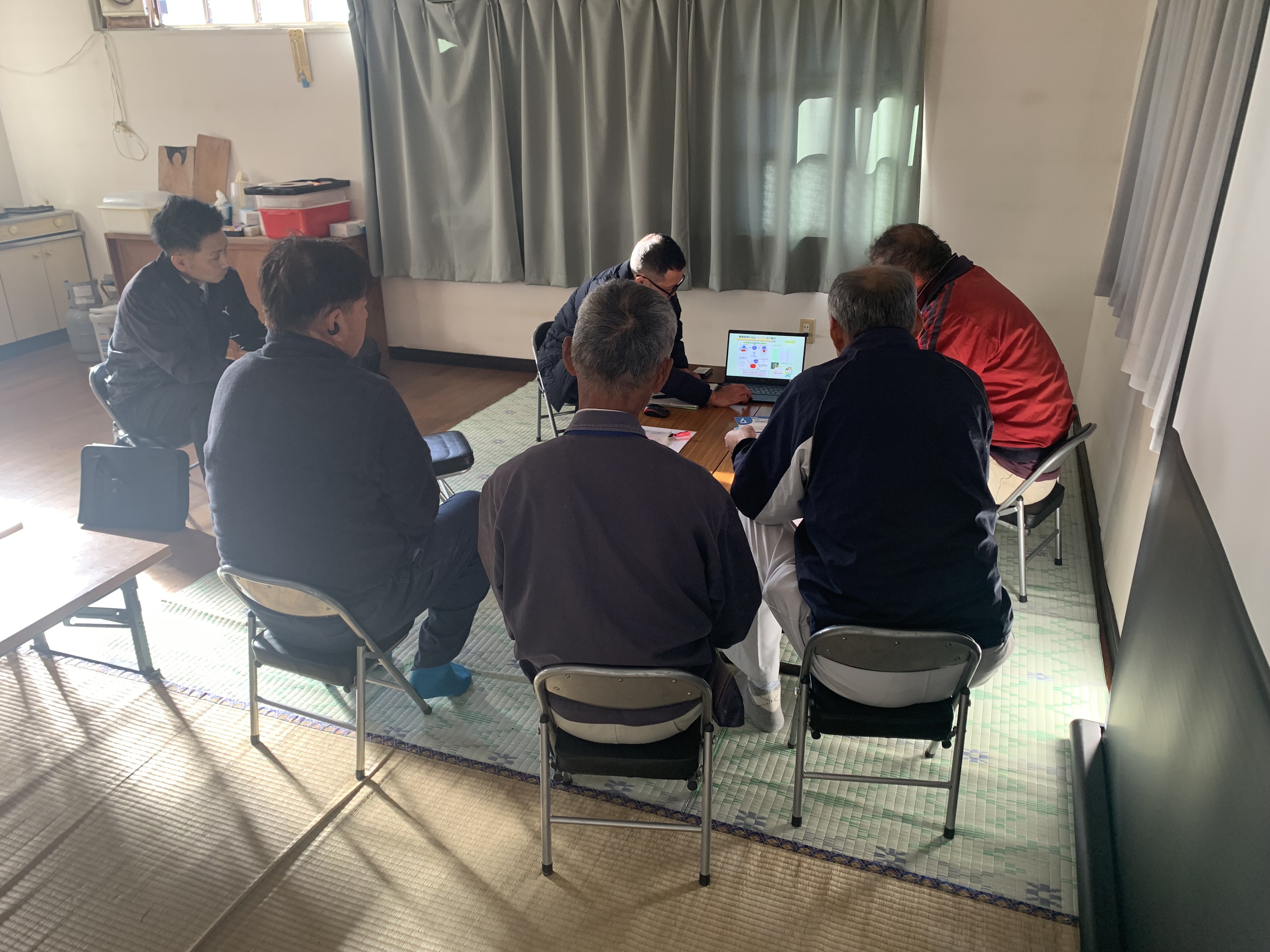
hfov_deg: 67.3
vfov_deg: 53.1
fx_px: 954
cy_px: 476
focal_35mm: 26
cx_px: 635
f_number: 1.8
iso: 100
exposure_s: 1/68
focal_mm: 4.25
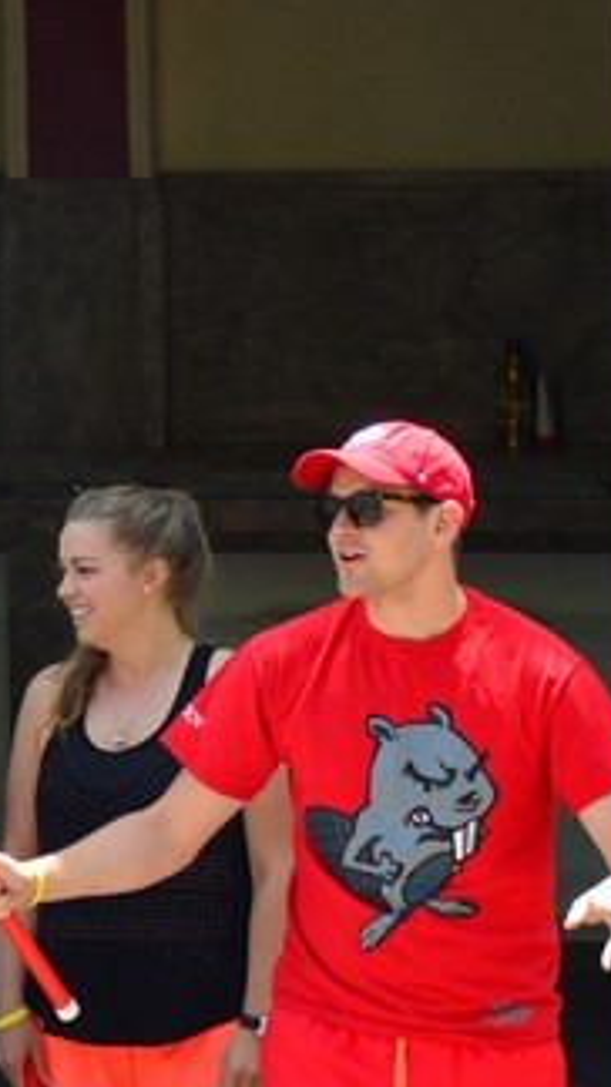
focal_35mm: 347
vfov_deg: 6.2
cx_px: -634
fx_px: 10005
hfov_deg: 3.5
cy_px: 783
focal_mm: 70
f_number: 6.3
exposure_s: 1/400
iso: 400
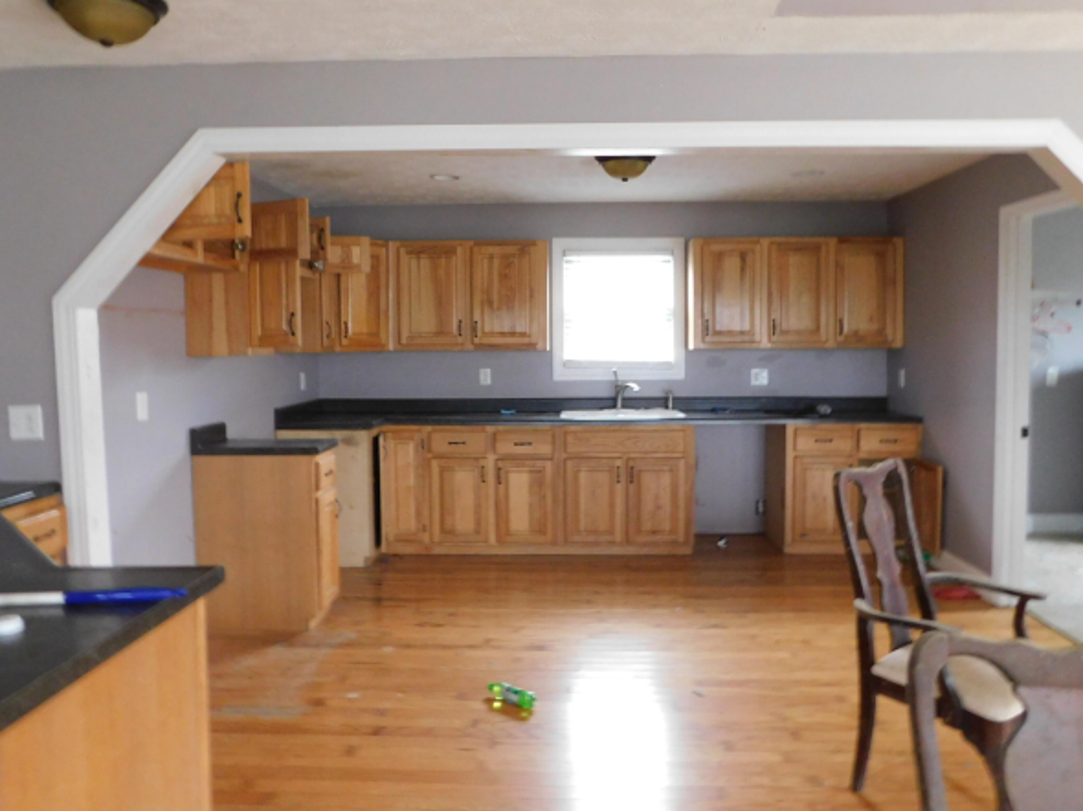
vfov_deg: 53.0
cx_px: 552
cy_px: 382
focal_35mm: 26
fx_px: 813
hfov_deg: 67.3
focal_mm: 4
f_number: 3
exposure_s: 1/20
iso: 400
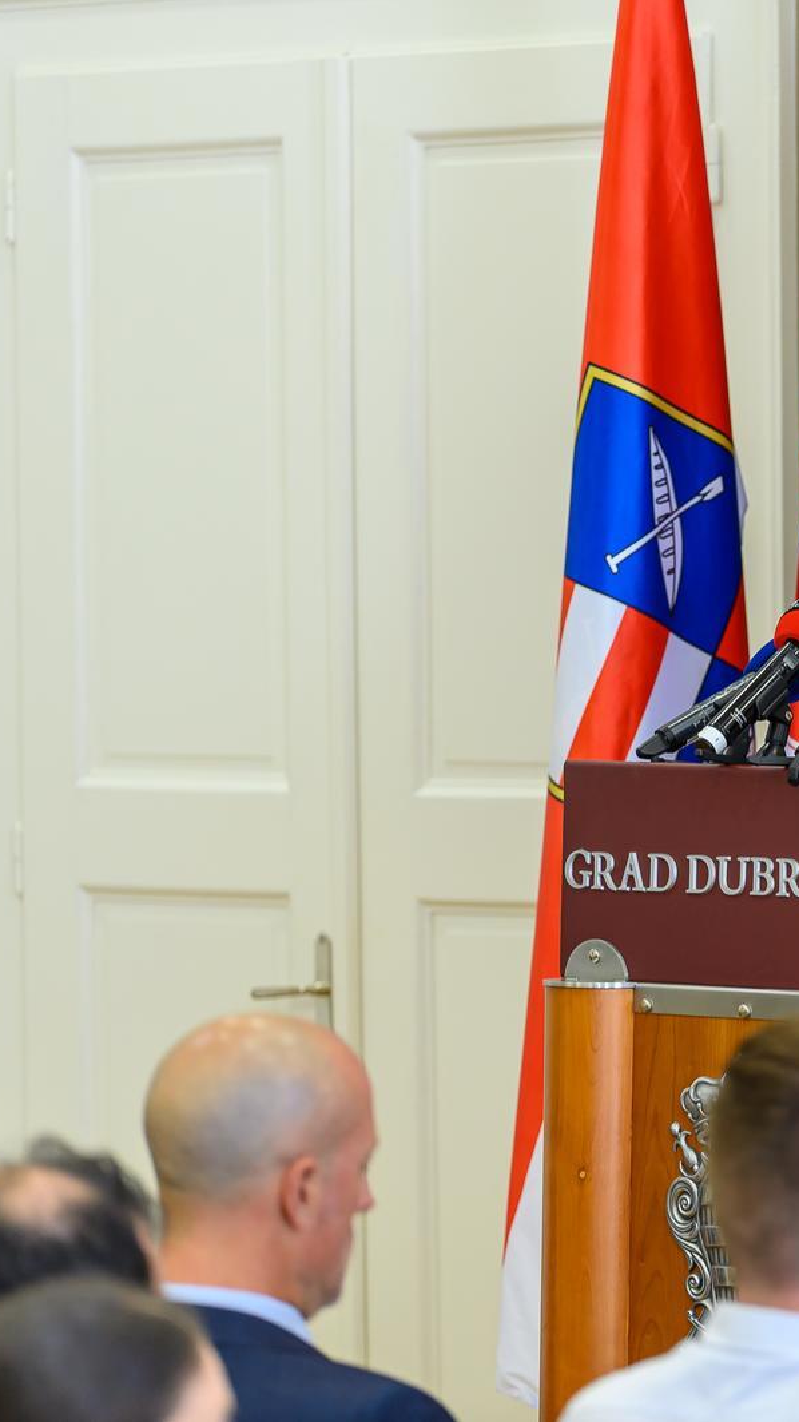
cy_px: 710
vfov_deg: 10.9
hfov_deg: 6.1
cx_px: 1009
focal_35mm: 197
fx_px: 7425
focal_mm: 125
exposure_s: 1/160
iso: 900
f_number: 2.8
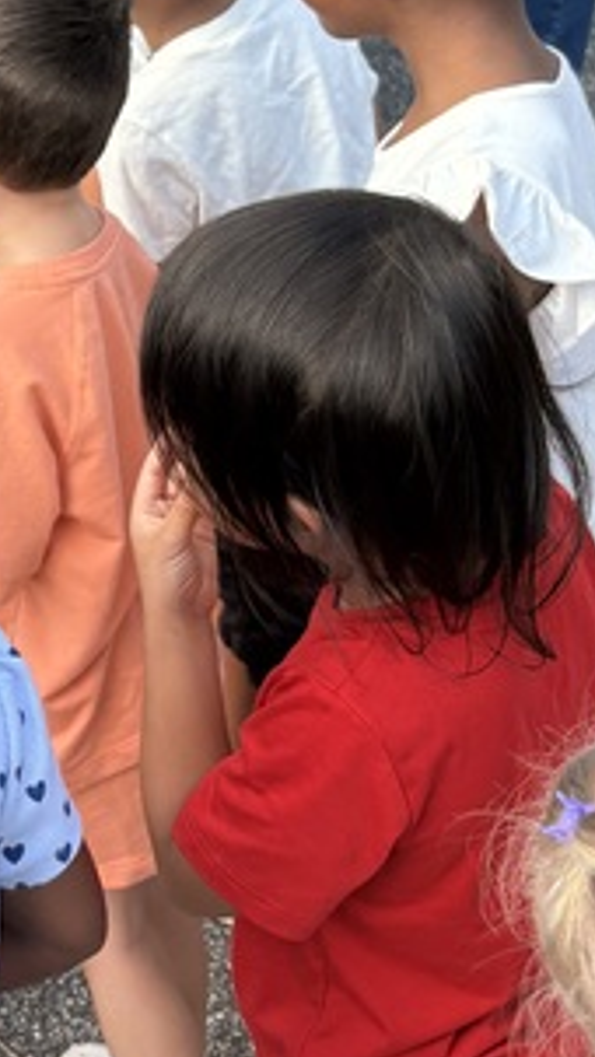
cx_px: -164
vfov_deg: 22.1
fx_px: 2691
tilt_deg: -20.2
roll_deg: +10.3
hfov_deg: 12.3
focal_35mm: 96
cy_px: 329
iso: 64
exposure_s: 1/873
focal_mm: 5.96
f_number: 1.6
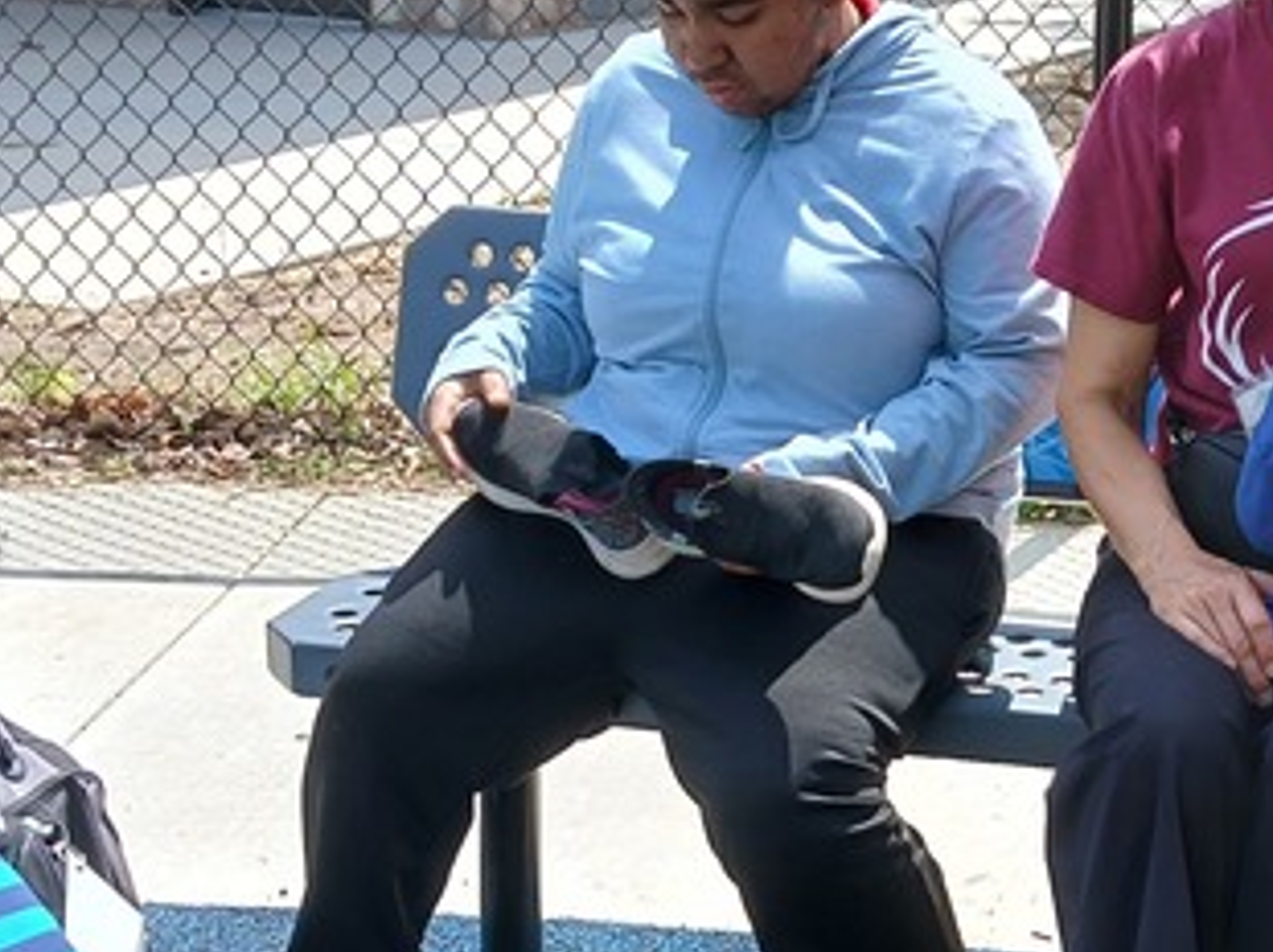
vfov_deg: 17.1
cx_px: 1051
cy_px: 632
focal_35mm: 86
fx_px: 3160
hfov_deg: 22.4
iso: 20
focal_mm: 3.98
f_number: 1.8
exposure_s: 1/230
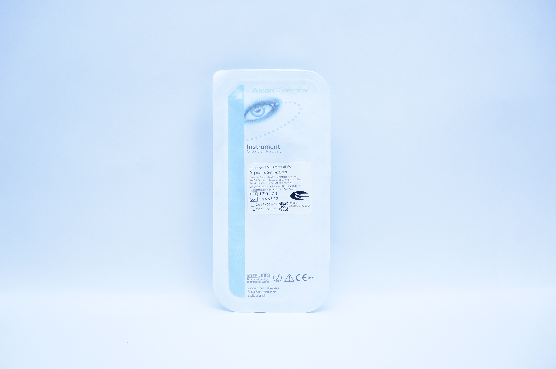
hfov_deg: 67.4
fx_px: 417
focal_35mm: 27
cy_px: 184
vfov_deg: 47.8
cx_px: 278
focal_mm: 18
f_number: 5
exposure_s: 1/160
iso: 800
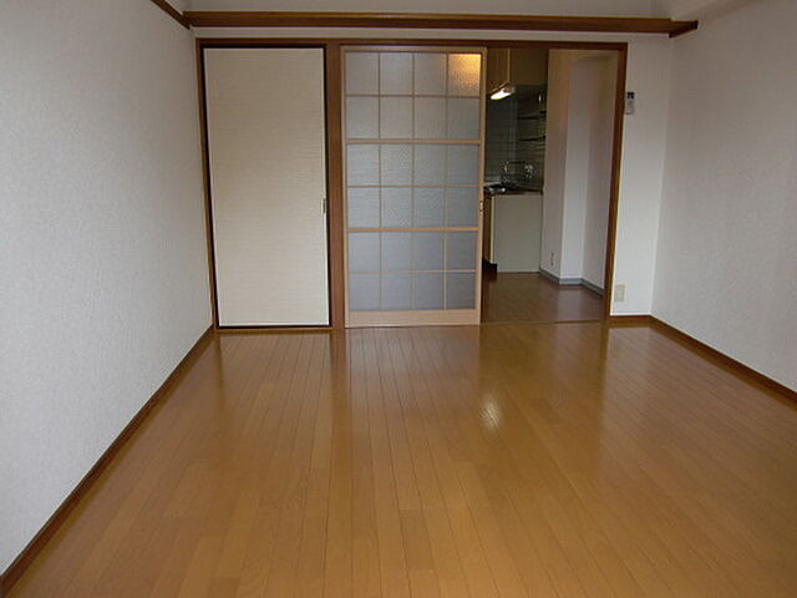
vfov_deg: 49.7
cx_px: 398
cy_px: 299
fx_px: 645
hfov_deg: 63.4
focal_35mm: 28
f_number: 2.6
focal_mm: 4.9
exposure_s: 1/60
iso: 64
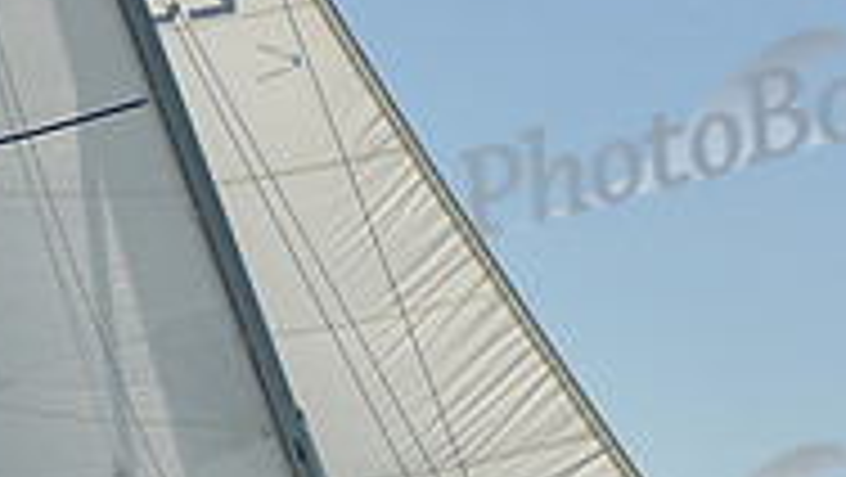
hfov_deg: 9.5
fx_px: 5073
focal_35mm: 226
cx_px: 230
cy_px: 835
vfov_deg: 5.3
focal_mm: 70
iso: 320
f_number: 11
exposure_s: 1/800
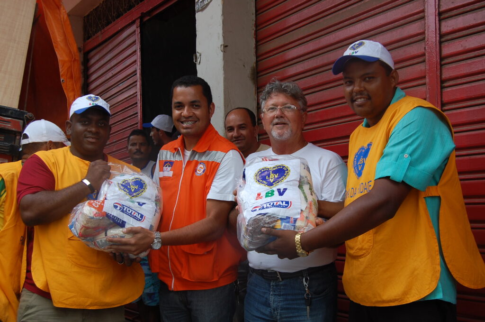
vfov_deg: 31.8
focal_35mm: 42
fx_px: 565
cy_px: 161
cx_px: 242
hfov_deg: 46.5
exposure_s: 1/160
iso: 200
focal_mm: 28
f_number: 6.3
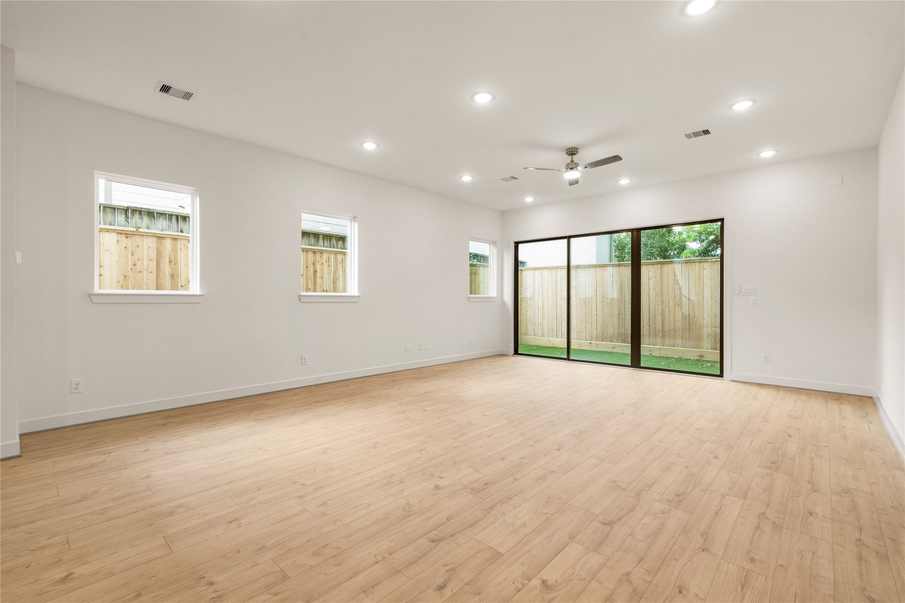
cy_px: 302
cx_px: 452
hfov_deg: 96.7
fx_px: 402
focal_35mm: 16
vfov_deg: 73.7
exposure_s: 1/4
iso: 200
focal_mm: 16
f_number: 9
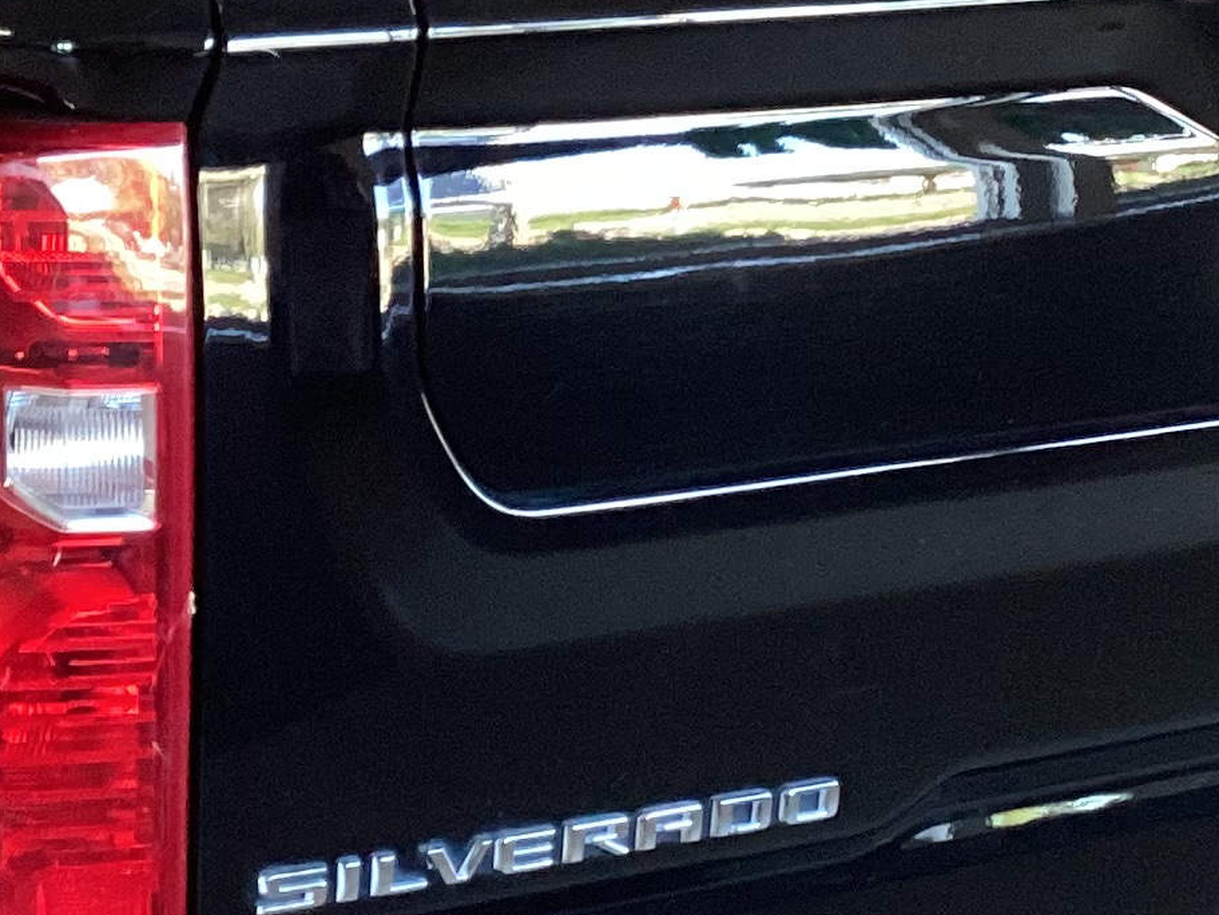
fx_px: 3909
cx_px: 164
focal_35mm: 111
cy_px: 368
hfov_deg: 17.5
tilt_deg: -14.0
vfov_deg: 13.3
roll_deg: +0.1
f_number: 2.4
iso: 250
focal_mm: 3.3
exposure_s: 1/50
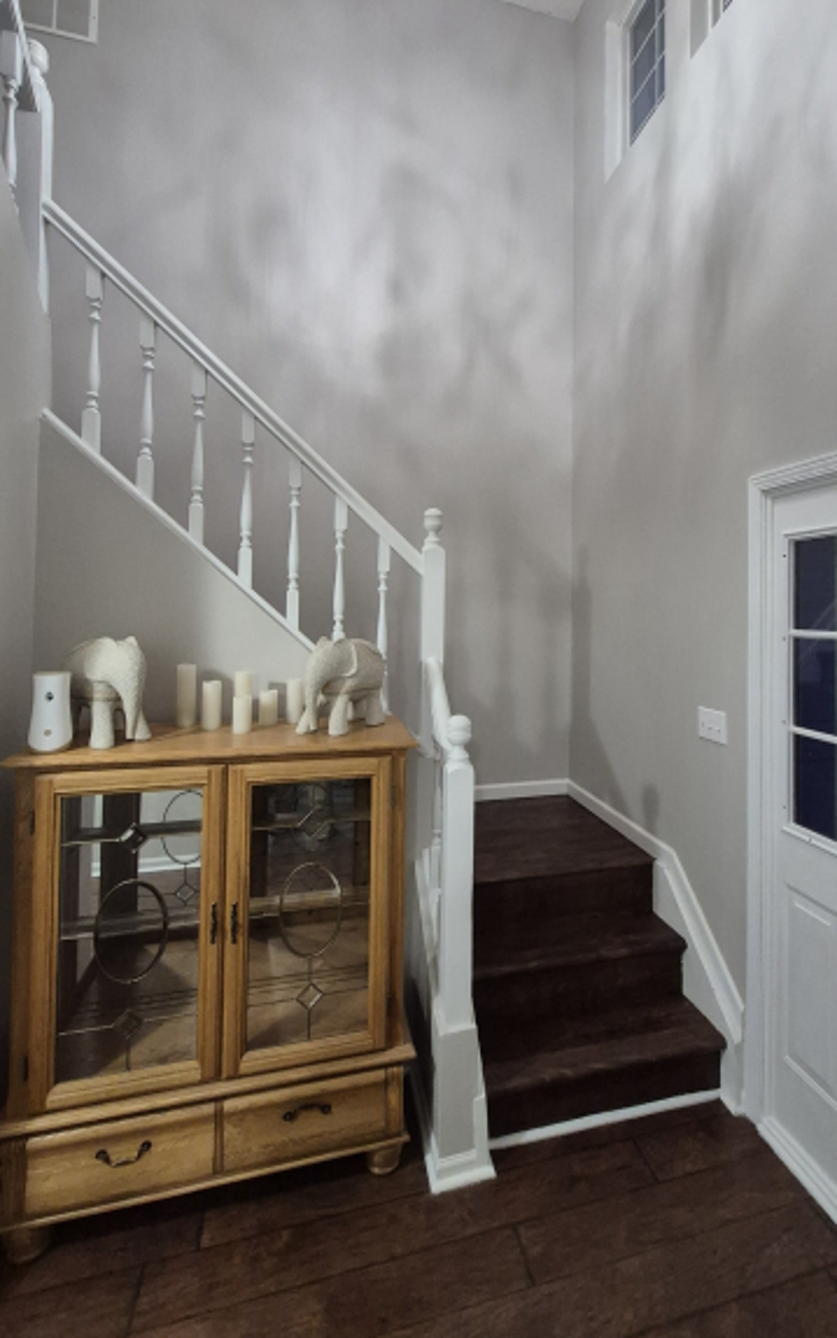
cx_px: 464
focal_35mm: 16
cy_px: 589
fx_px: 584
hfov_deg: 71.1
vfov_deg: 97.3
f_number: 2.2
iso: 500
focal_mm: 1.74
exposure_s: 1/60
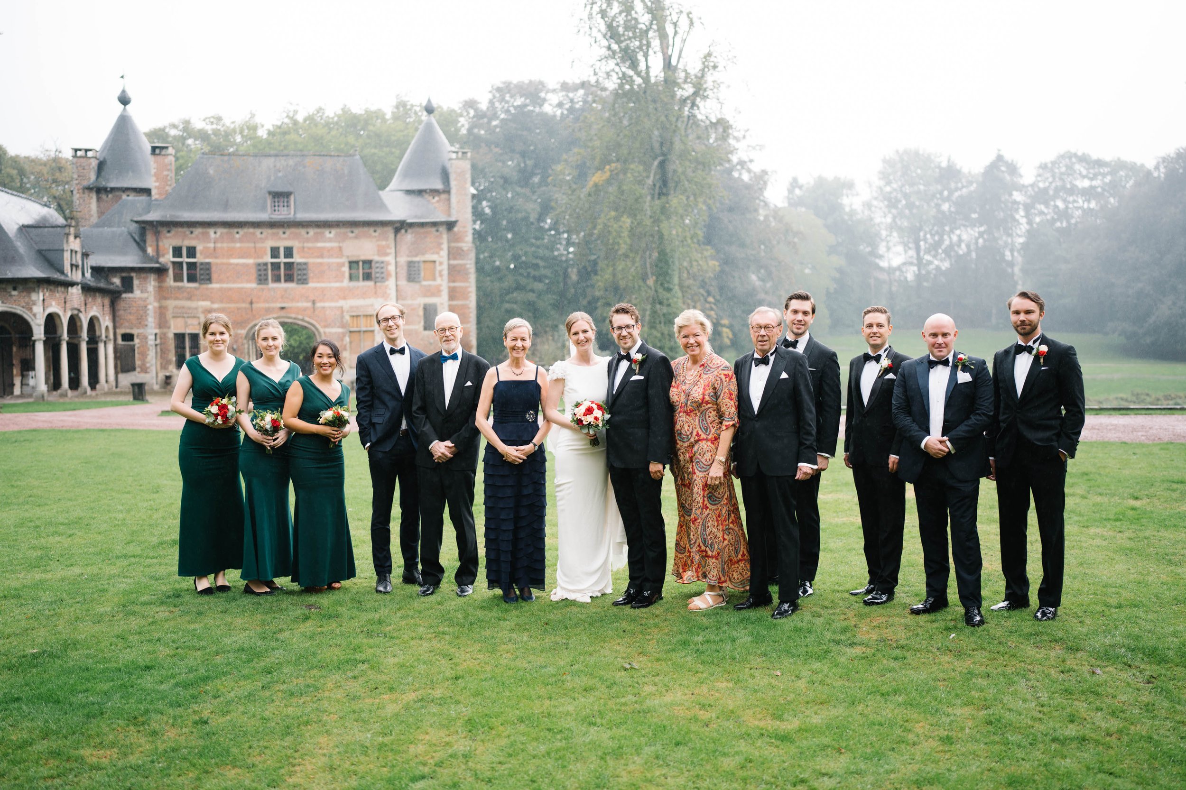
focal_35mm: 35
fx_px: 1153
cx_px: 593
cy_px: 395
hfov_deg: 54.4
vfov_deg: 37.8
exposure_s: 1/250
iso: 100
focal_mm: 35
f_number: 1.4
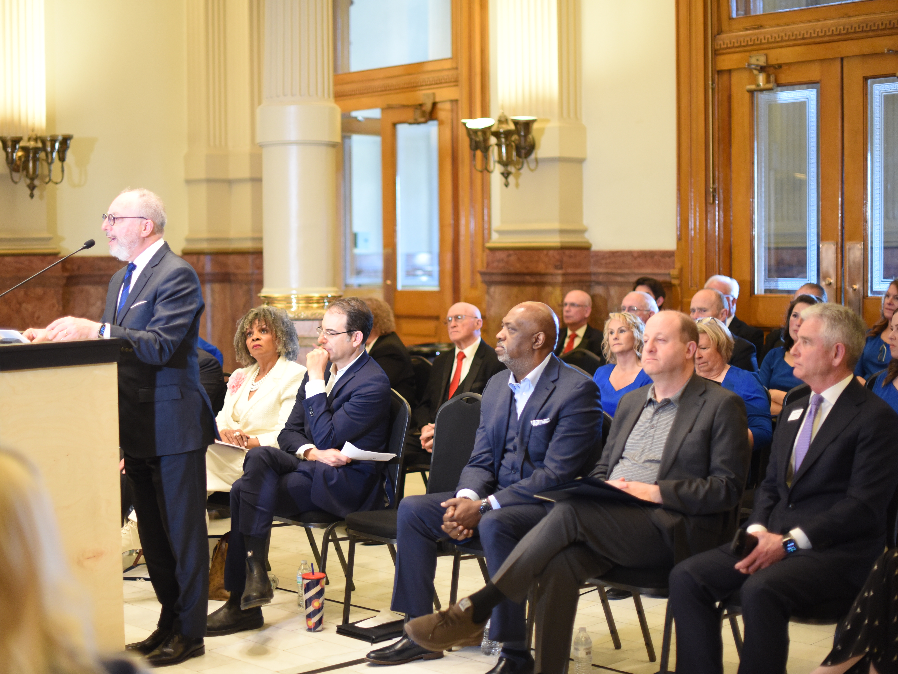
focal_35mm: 55
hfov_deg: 34.9
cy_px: 341
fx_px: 1427
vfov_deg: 26.6
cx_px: 393
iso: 2000
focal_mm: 50
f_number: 1.6
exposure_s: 1/160
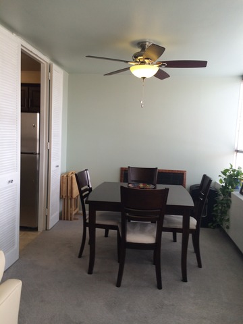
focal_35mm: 29
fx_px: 271
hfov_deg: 48.2
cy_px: 162
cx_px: 122
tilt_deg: -8.6
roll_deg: -2.8
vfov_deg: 61.7
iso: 50
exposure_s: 1/60
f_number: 2.2
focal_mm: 4.15
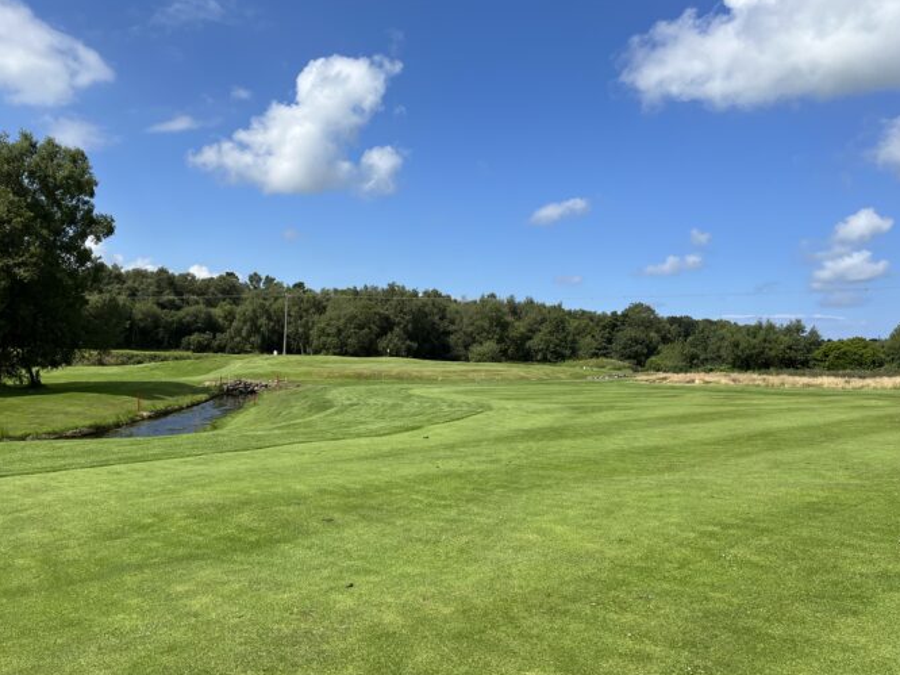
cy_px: 341
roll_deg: -2.4
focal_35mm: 30
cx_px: 388
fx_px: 780
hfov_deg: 59.7
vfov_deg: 46.8
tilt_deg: +0.6
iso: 50
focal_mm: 5.1
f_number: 1.6
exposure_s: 1/4310
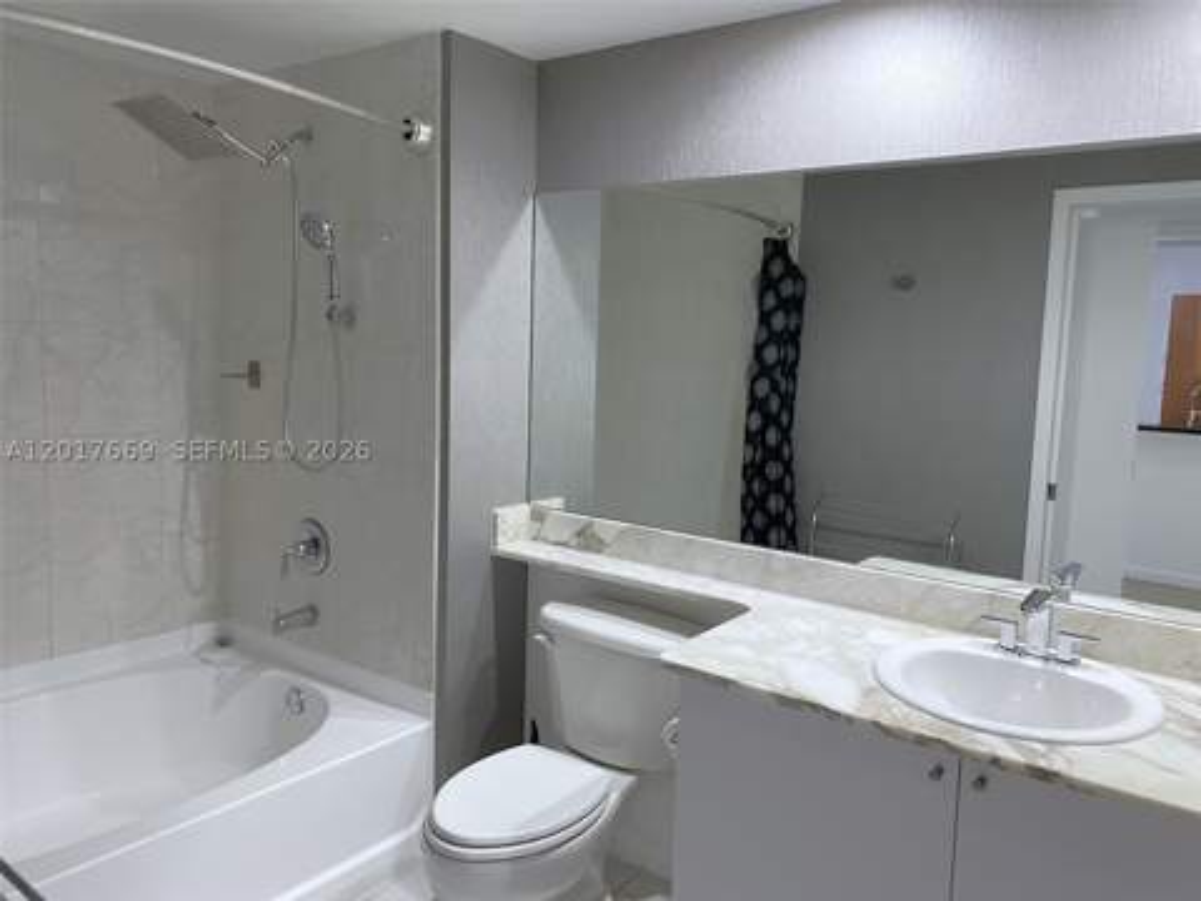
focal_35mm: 26
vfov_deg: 53.1
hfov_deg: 67.3
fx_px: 902
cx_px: 600
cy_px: 450
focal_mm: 4.25
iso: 100
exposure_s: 1/60
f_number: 1.8
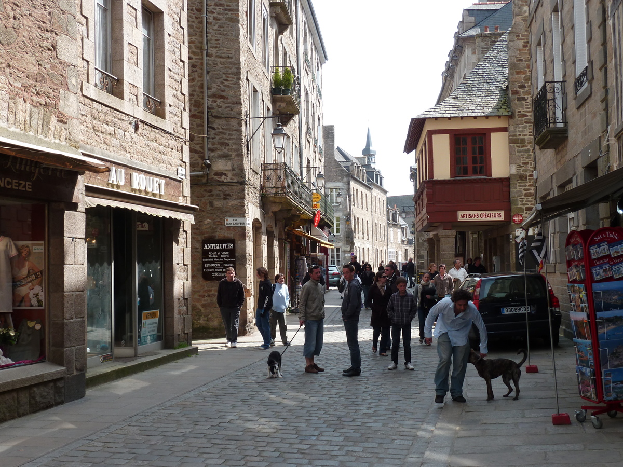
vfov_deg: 30.3
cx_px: 312
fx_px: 864
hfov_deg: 39.7
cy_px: 234
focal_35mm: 48
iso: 80
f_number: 4
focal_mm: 7.9
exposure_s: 1/200
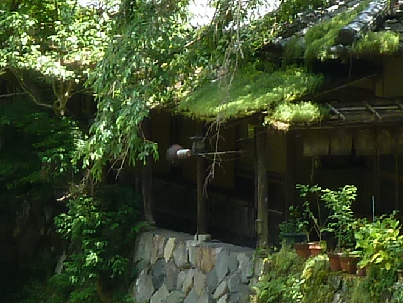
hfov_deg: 4.2
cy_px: 205
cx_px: 279
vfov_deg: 3.2
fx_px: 5485
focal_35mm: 471
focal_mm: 12.8
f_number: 4.2
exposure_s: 1/100
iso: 80
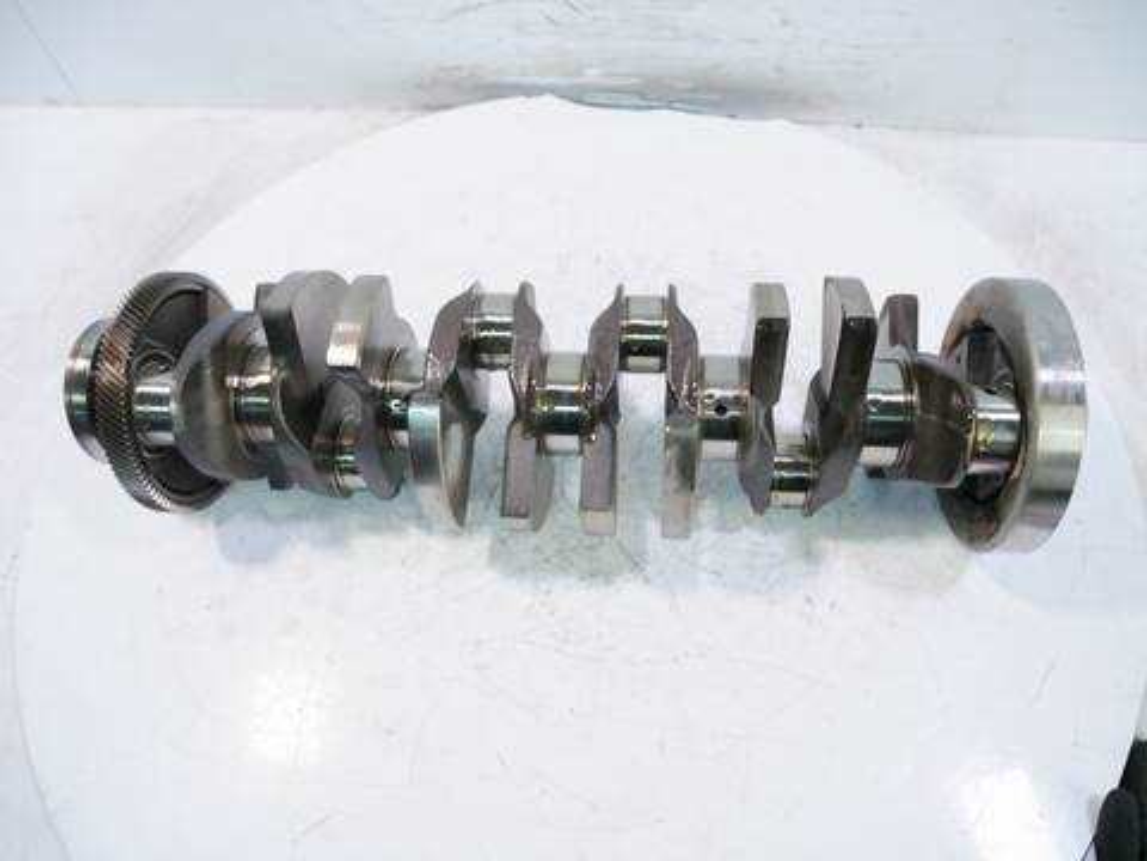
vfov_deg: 56.8
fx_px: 795
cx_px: 574
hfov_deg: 71.6
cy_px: 430
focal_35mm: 24
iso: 200
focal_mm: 12
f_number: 3.5
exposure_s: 1/60
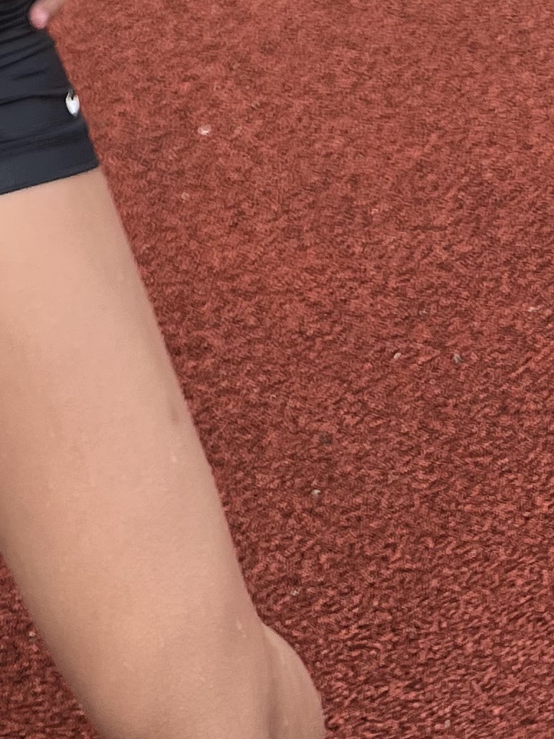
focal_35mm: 102
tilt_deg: -8.6
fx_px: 2177
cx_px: -225
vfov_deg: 16.0
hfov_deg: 13.8
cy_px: -640
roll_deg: -1.6
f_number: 1.5
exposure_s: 1/1468
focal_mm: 5.7
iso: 50
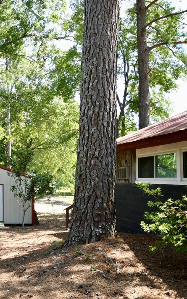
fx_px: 342
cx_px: -20
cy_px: 148
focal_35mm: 42
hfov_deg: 27.8
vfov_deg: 47.2
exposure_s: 1/100
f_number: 6.3
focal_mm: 18
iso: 250
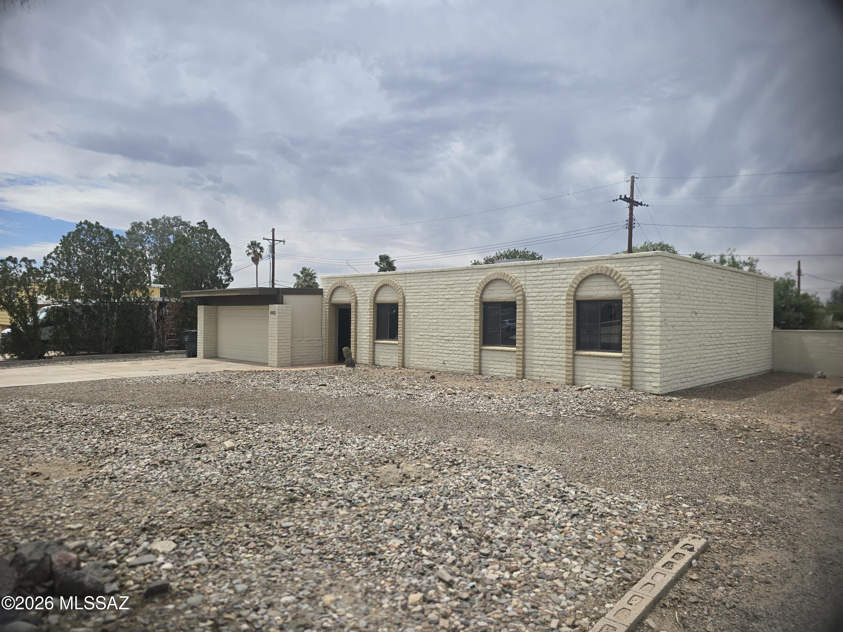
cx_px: 422
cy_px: 316
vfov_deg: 58.9
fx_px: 560
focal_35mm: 23
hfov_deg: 73.9
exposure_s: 1/1120
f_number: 1.7
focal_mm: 6.3
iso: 12
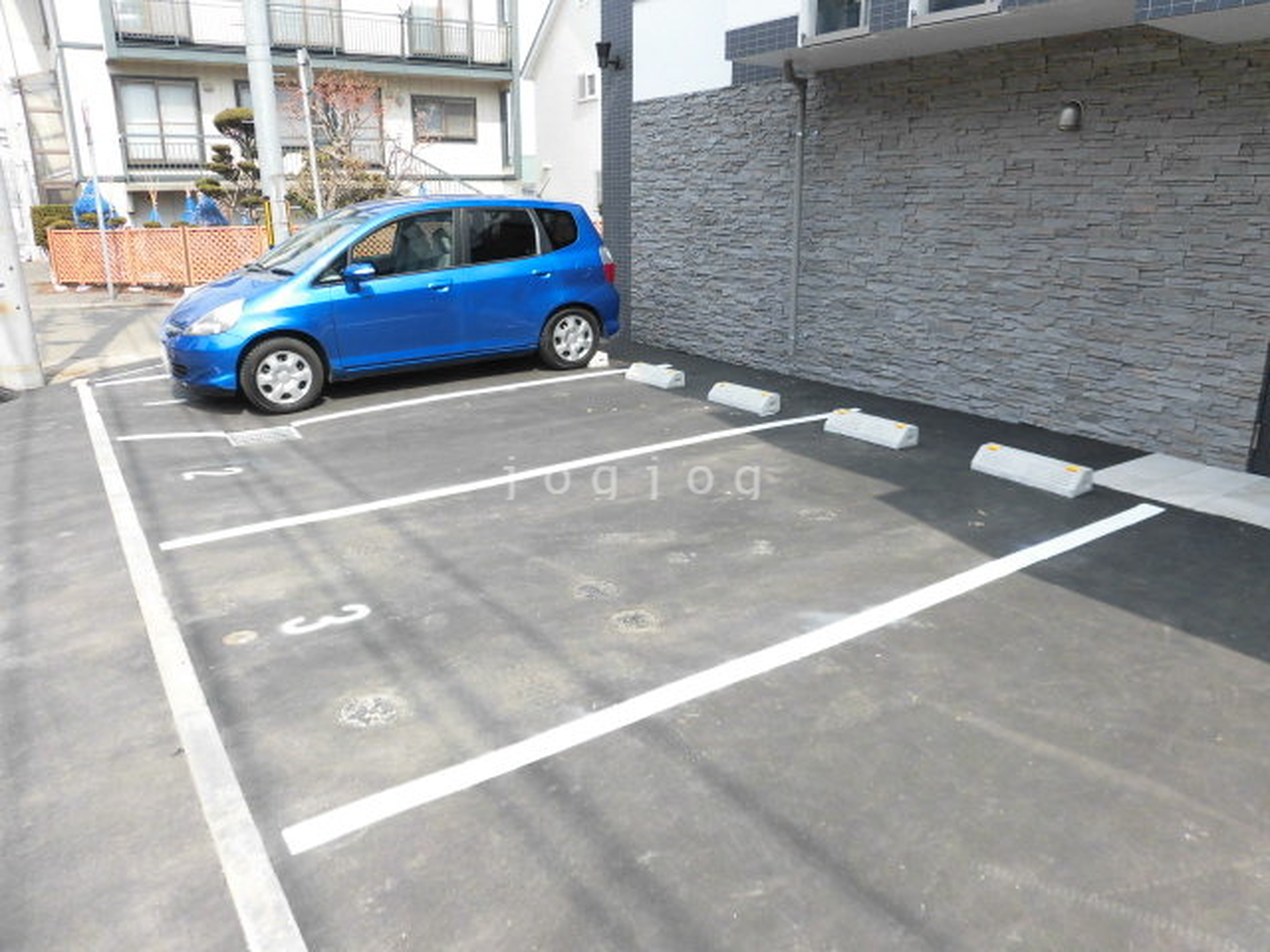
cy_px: 476
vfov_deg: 56.8
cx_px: 635
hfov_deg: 71.6
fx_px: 881
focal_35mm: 24
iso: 100
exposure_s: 1/500
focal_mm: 4.3
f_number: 3.1
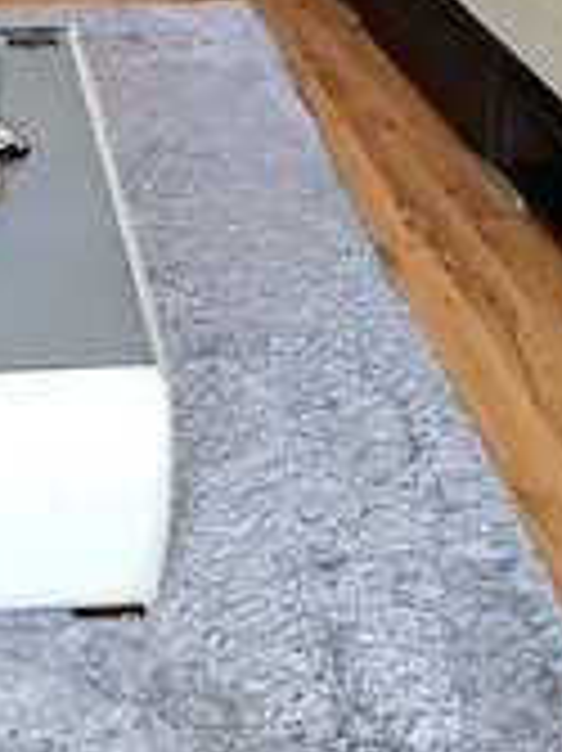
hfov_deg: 25.3
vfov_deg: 31.3
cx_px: 4
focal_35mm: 55
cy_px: -63
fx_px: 1192
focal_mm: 5.54
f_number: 1.8
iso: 200
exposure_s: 1/50
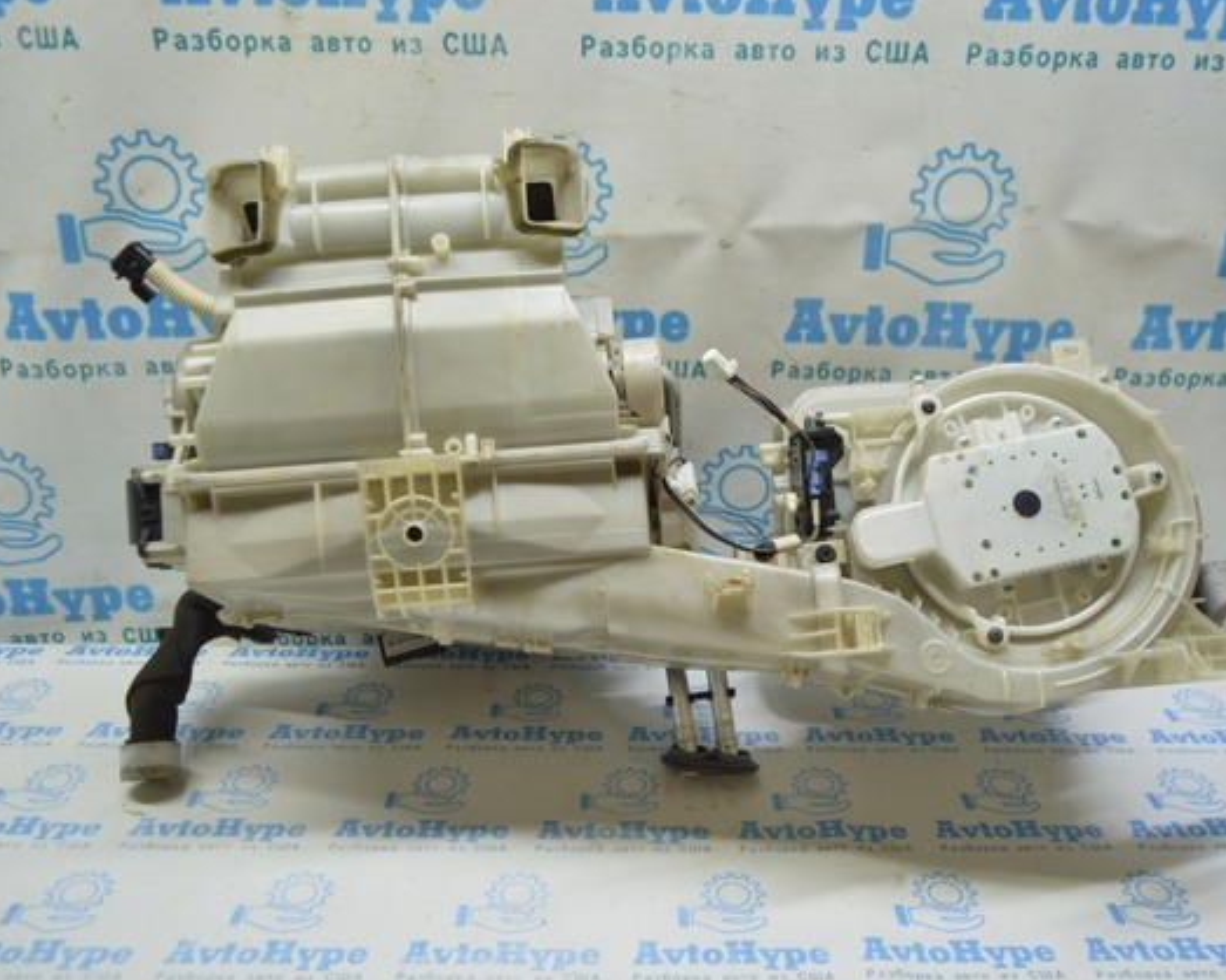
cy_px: 494
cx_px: 628
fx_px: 1124
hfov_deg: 57.2
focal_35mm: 31
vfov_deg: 47.1
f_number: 3.5
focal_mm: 18
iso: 400
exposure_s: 1/60
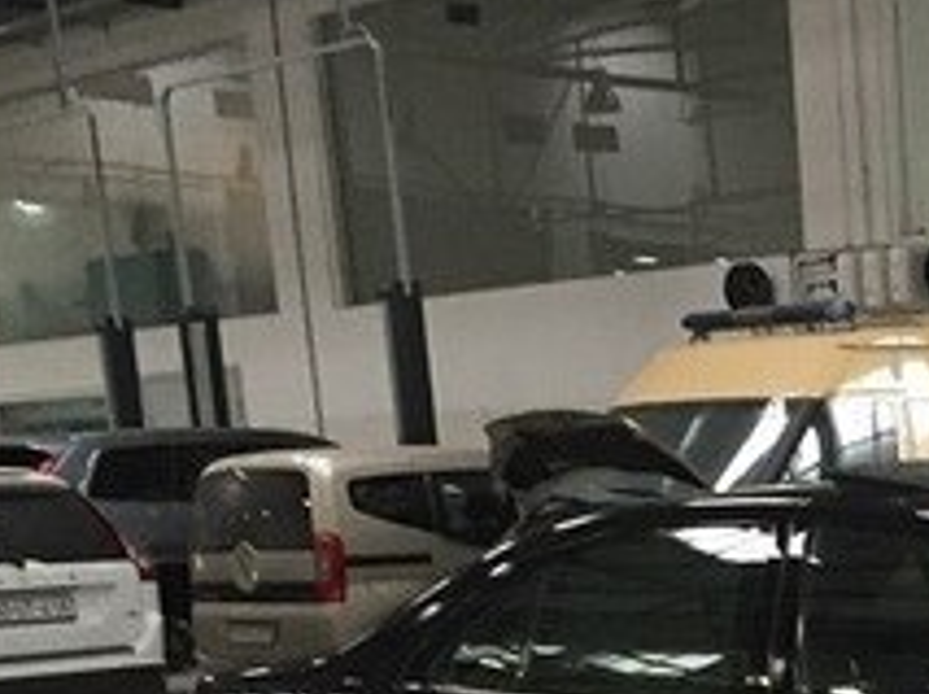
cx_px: 1103
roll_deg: +1.2
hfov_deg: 20.5
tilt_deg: -14.5
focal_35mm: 90
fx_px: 2411
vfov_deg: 15.2
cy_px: 1030
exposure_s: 1/33
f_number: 2.2
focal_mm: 4.15
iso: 200
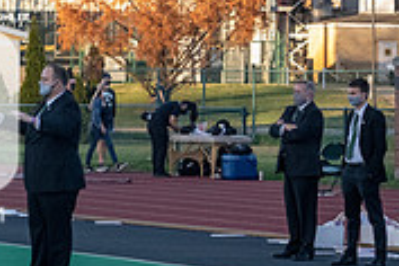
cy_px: 134
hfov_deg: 7.2
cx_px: -151
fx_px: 3125
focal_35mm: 282
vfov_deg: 4.9
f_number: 4.5
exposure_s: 1/5000
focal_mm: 86
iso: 5000
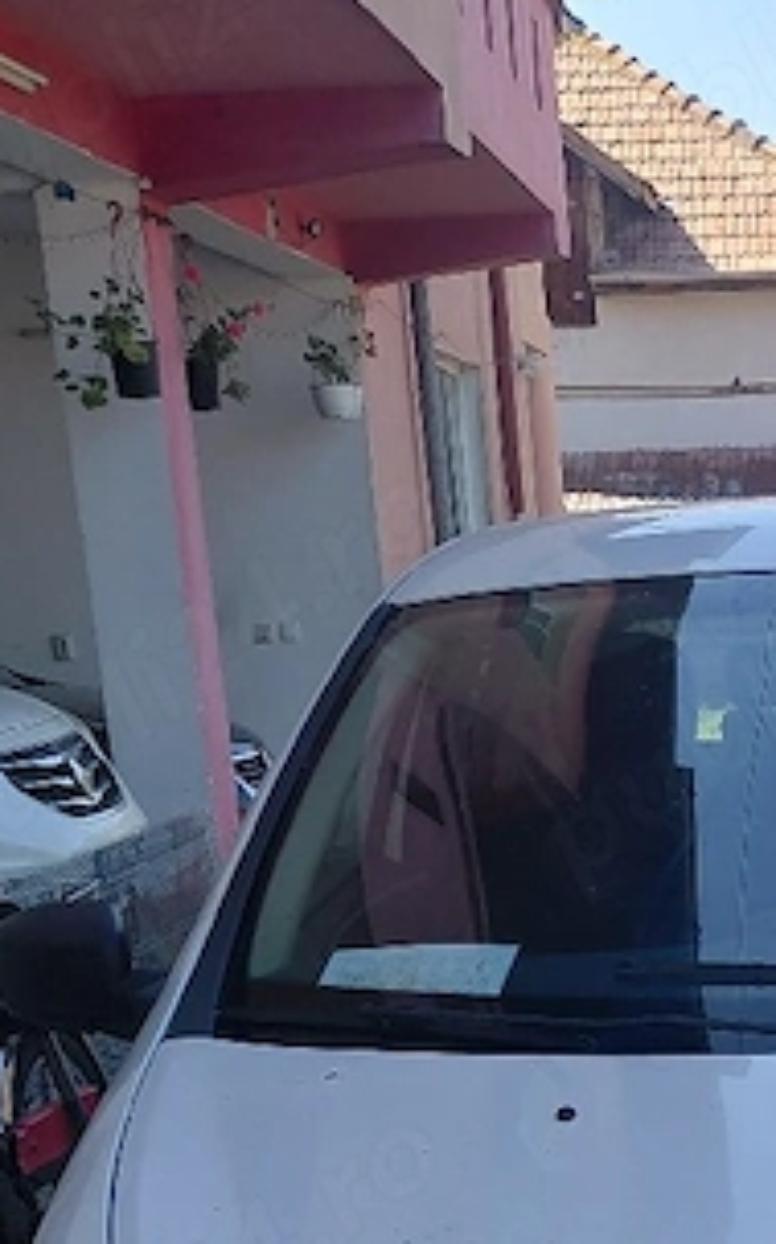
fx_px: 2372
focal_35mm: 70
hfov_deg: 17.6
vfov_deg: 26.7
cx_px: 973
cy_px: 1416
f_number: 1.8
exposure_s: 1/833
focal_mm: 4.69
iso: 50
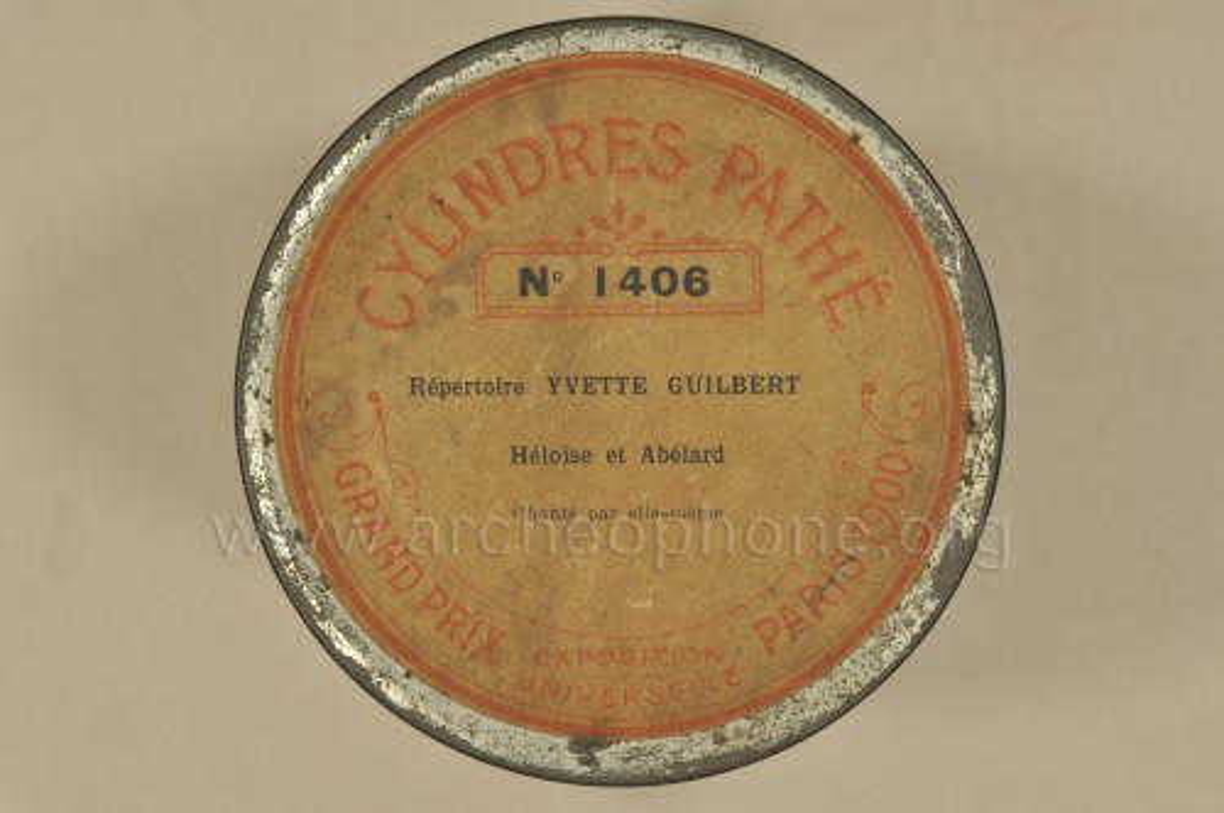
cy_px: 406
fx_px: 4584
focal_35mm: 135
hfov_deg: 15.2
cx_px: 612
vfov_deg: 10.1
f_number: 11
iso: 200
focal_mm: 90
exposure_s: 1/40
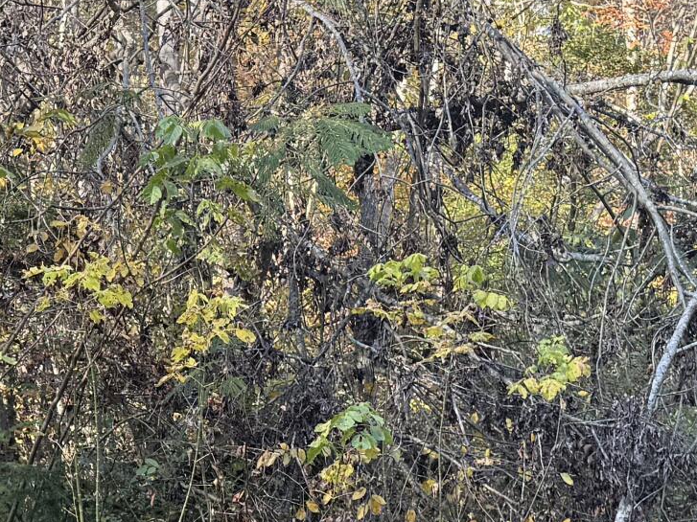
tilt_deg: +7.9
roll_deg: +2.6
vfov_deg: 14.8
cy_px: 485
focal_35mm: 99
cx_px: 194
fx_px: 1993
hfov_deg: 19.7
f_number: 1.78
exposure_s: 1/295
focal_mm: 6.76
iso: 100
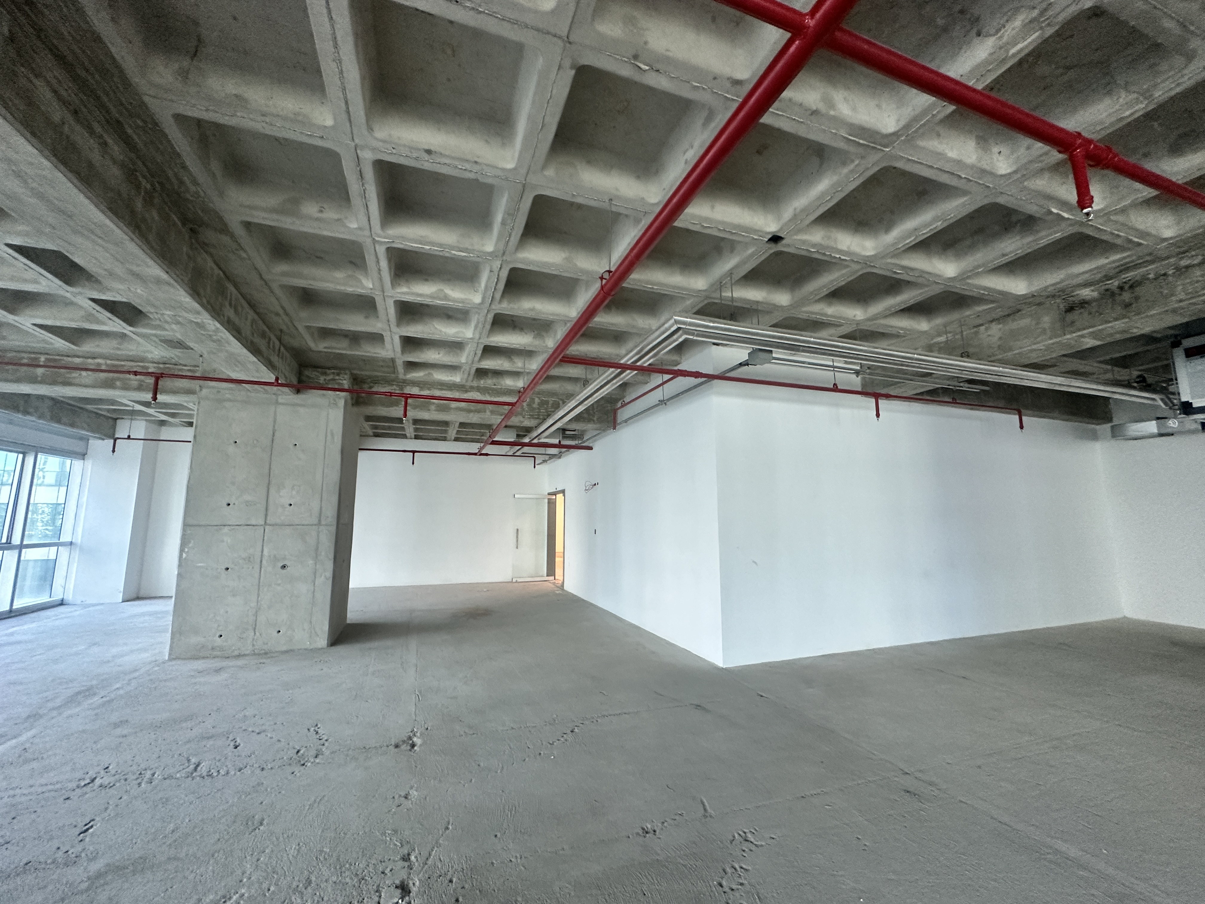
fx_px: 487
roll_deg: -0.2
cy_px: 452
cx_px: 602
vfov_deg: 85.7
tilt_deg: +7.0
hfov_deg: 102.1
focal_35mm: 14
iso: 320
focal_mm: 2.22
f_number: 2.2
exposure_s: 1/90
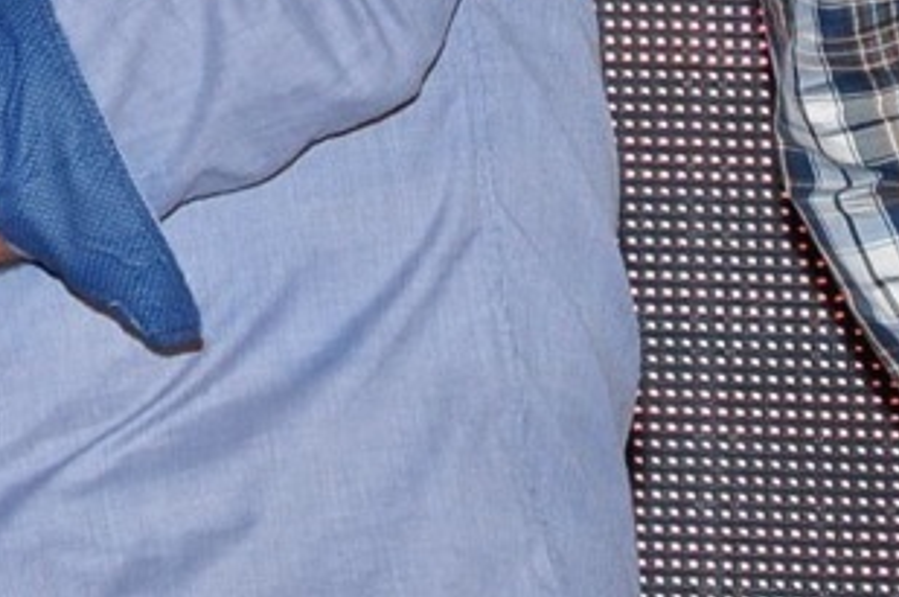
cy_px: -561
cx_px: -710
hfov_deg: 4.4
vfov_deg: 2.9
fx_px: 11619
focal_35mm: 466
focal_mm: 80
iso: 500
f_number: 7.1
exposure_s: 1/125
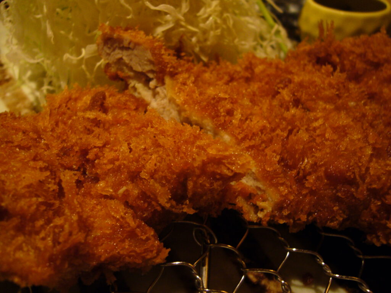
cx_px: 196
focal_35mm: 35
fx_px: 395
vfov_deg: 40.7
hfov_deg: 52.6
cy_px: 146
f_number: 2.8
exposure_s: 1/8
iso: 200
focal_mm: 5.8
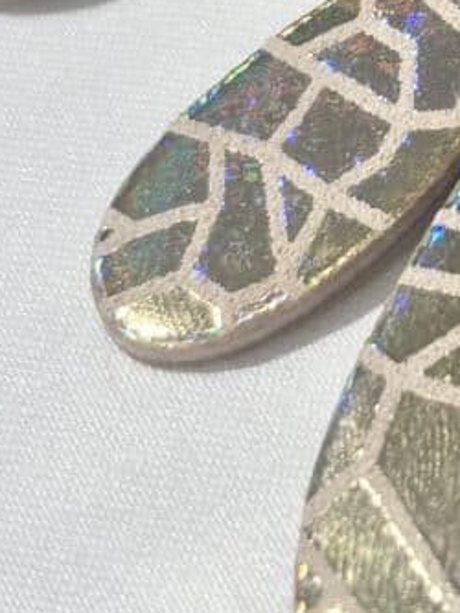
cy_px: -142
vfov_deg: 12.0
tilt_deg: -46.9
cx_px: 592
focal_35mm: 160
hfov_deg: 9.1
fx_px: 2833
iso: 32
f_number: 1.6
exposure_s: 1/213
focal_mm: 5.96
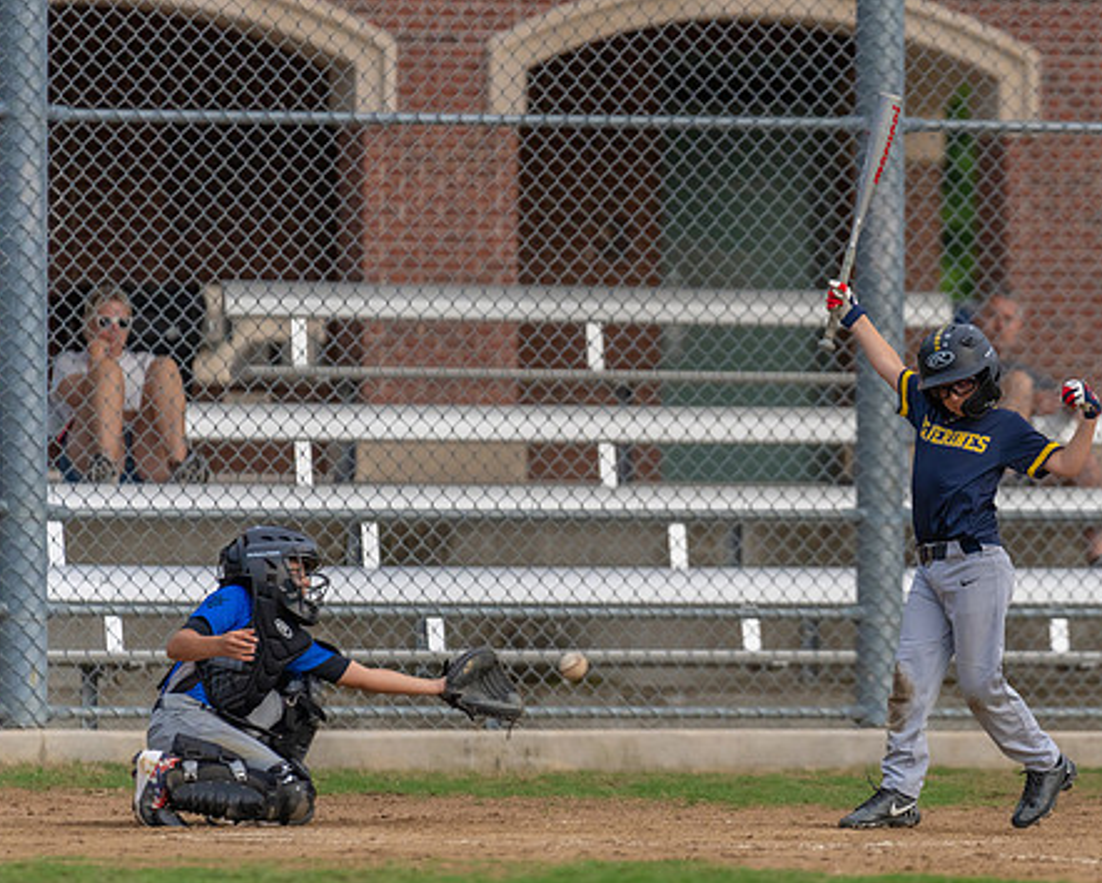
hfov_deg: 6.0
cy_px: 462
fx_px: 10572
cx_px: 895
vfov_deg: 4.8
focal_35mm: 324
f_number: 2.8
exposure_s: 1/1000
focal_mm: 200
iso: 1000
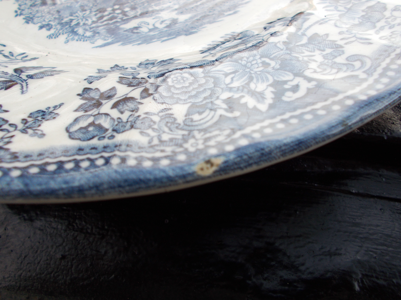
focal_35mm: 30
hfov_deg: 60.0
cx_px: 200
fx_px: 348
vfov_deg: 46.8
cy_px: 150
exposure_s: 1/125
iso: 80
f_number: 3.4
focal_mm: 5.3
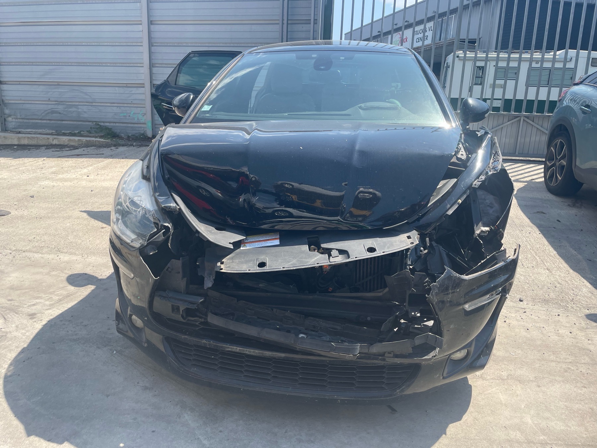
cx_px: 298
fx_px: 448
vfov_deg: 53.1
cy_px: 224
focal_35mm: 26
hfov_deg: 67.3
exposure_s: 1/1795
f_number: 1.6
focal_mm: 4.2
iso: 32
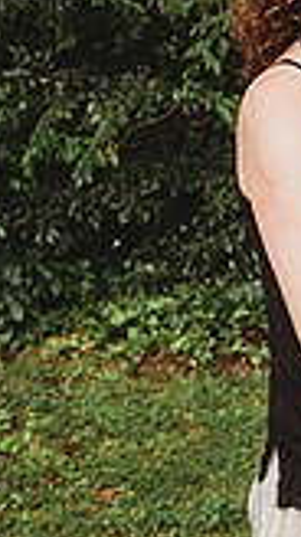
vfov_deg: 28.9
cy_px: 16
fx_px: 981
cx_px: 419
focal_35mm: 69
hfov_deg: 16.3
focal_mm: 24
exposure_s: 1/160
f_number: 3.5
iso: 400
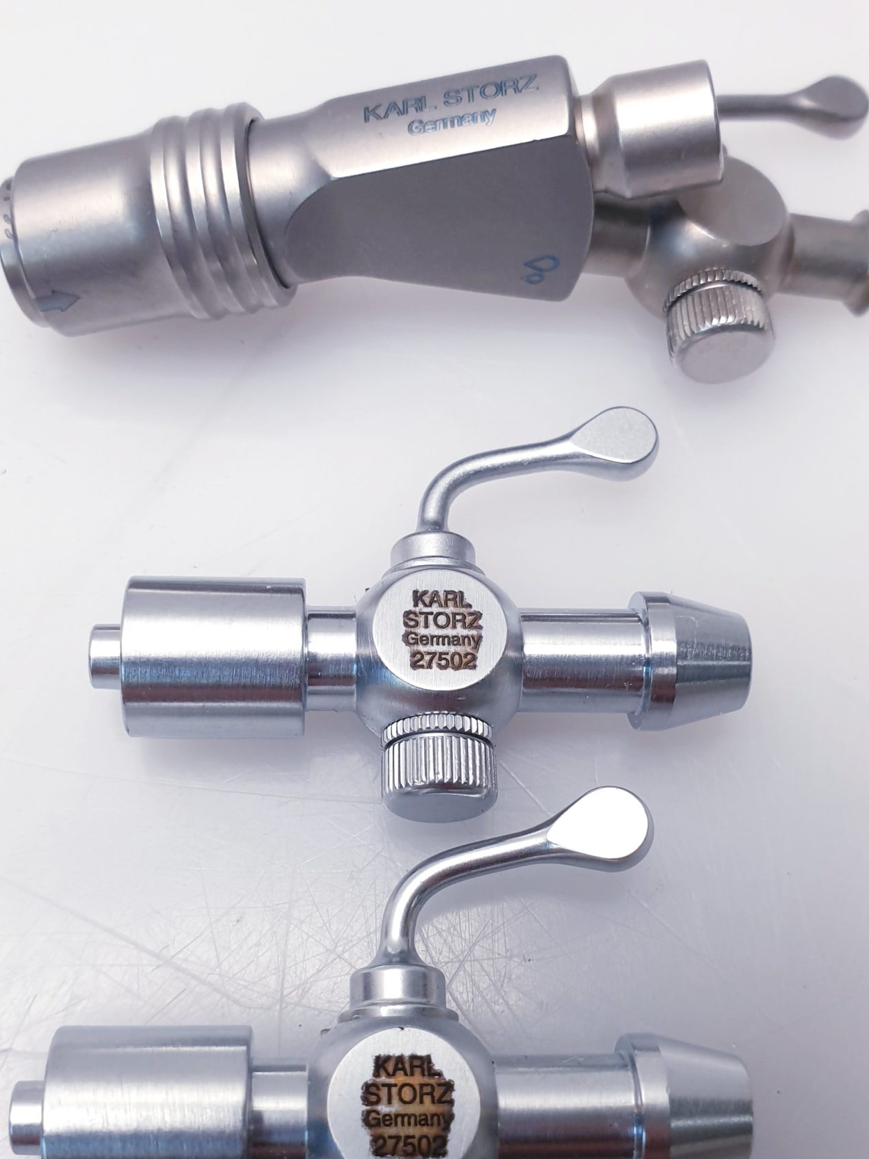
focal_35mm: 40
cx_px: 404
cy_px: 631
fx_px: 1339
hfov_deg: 35.9
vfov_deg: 46.7
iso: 80
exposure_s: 1/100
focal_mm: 4.3
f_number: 2.4
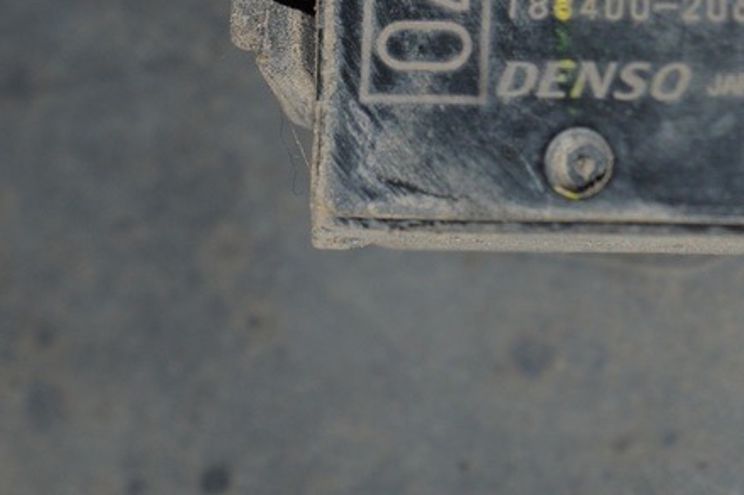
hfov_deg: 11.7
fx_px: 3614
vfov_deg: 7.8
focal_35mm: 175
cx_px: 600
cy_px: -40
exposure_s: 1/60
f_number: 8
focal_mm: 50
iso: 100
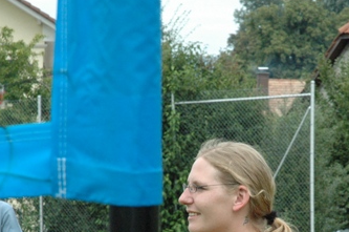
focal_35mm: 202
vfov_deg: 6.8
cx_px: 255
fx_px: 1955
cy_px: 199
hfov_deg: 10.2
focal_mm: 70
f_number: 11
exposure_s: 1/500
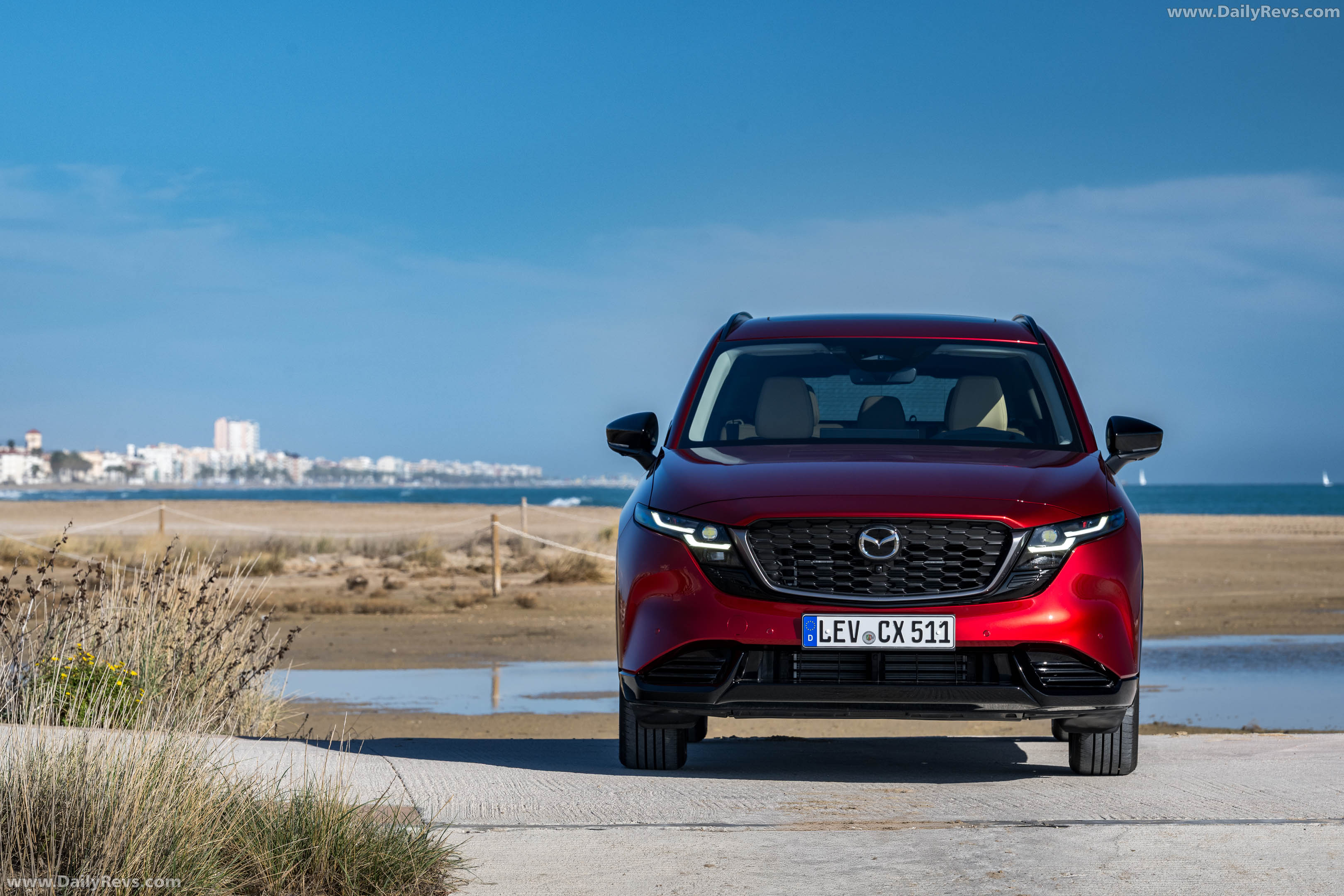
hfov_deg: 14.2
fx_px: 5413
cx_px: 672
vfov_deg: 9.5
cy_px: 448
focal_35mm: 145
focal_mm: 145
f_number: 9
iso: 100
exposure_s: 1/200
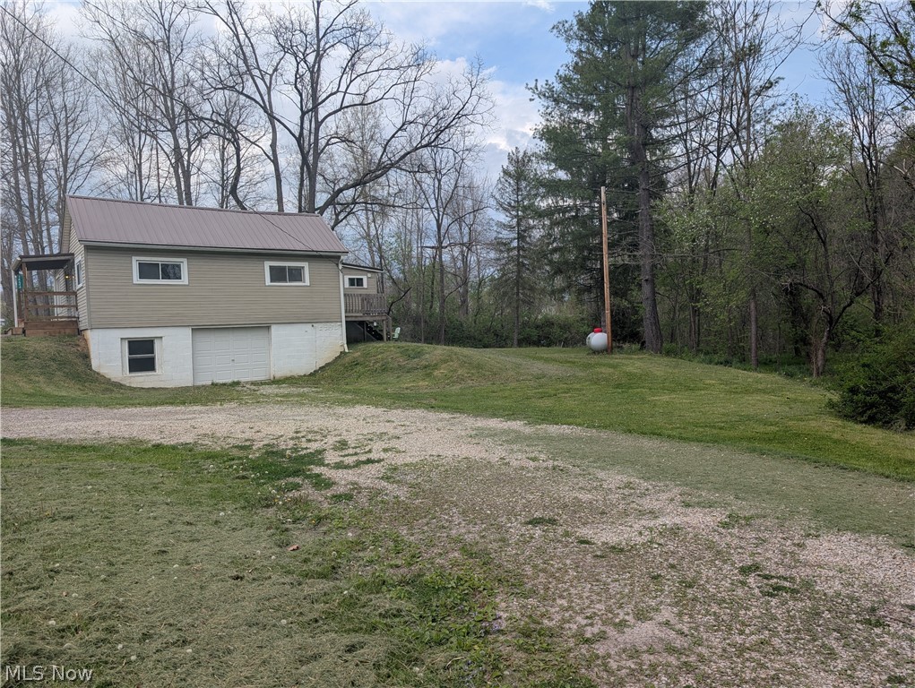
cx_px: 458
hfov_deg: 71.5
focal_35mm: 24
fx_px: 635
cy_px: 344
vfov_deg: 56.9
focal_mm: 6.9
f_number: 1.68
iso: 22
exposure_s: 1/1143
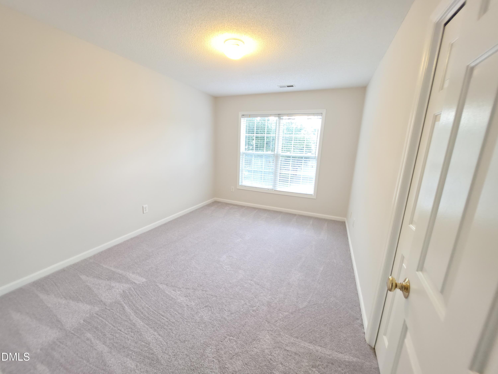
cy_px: 187
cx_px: 249
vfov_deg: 89.9
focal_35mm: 13
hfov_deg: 106.2
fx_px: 187
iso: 100
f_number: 1.9
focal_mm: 2.2
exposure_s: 1/40
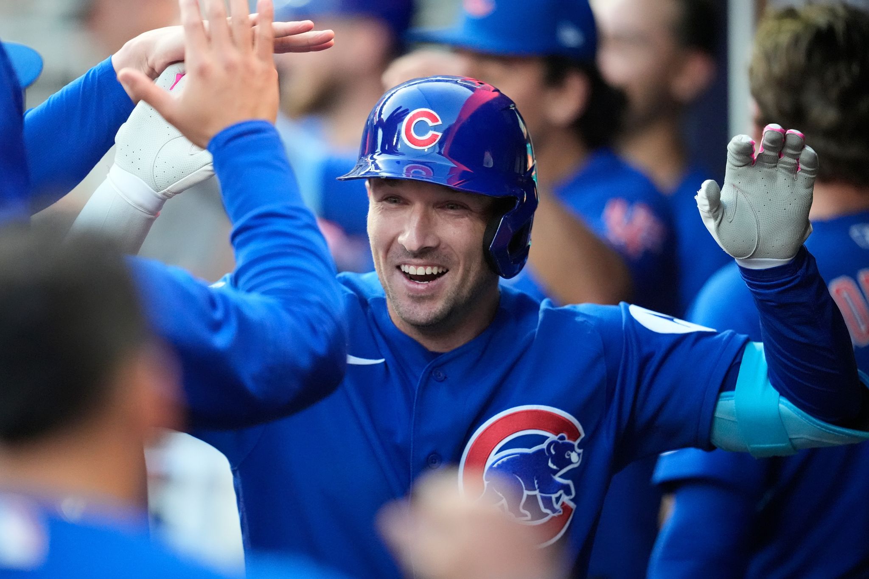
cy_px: 290
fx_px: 9654
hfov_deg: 5.2
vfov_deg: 3.4
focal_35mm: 400
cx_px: 434
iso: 10000
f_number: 2.8
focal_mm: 400
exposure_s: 1/3200
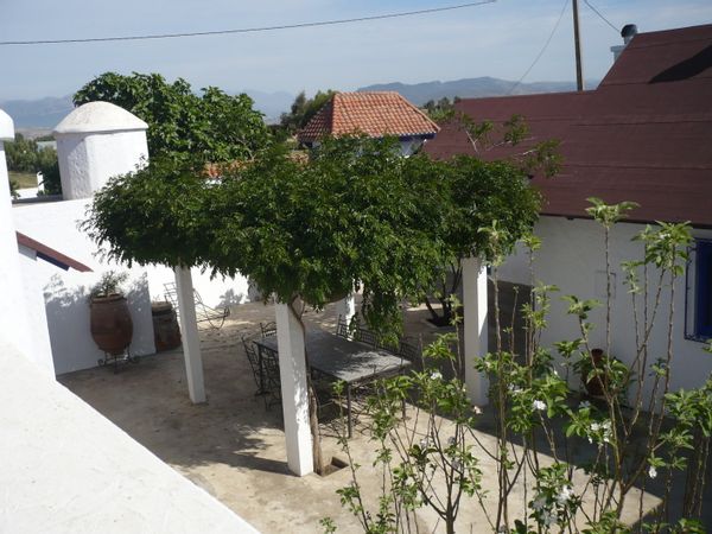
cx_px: 356
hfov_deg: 52.6
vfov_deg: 40.7
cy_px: 267
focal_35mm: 35
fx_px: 720
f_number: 8
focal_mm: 5.8
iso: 100
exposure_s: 1/320
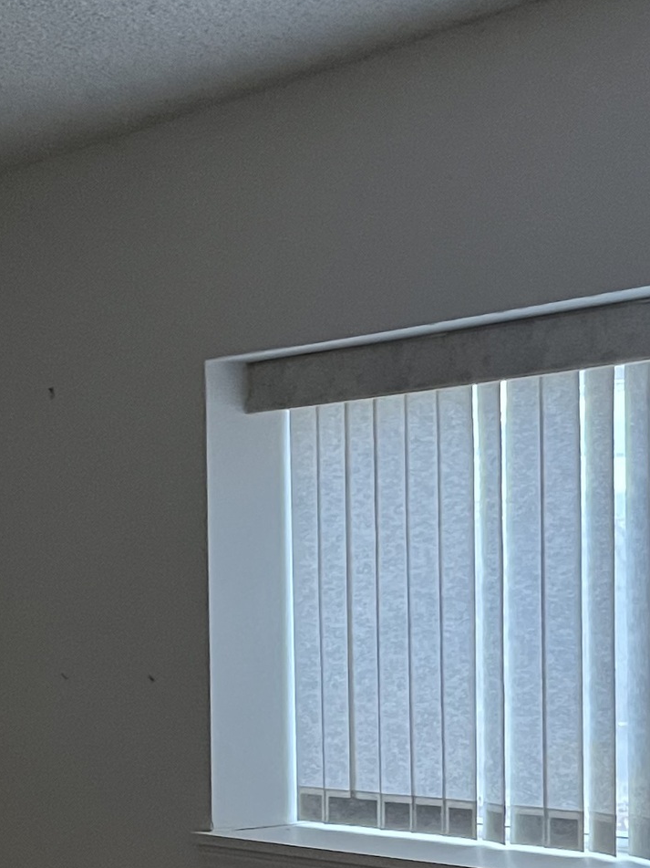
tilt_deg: -5.0
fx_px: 2104
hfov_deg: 17.5
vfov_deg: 22.8
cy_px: 761
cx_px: 242
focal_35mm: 84
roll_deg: +1.5
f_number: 1.6
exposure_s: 1/60
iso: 500
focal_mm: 5.1
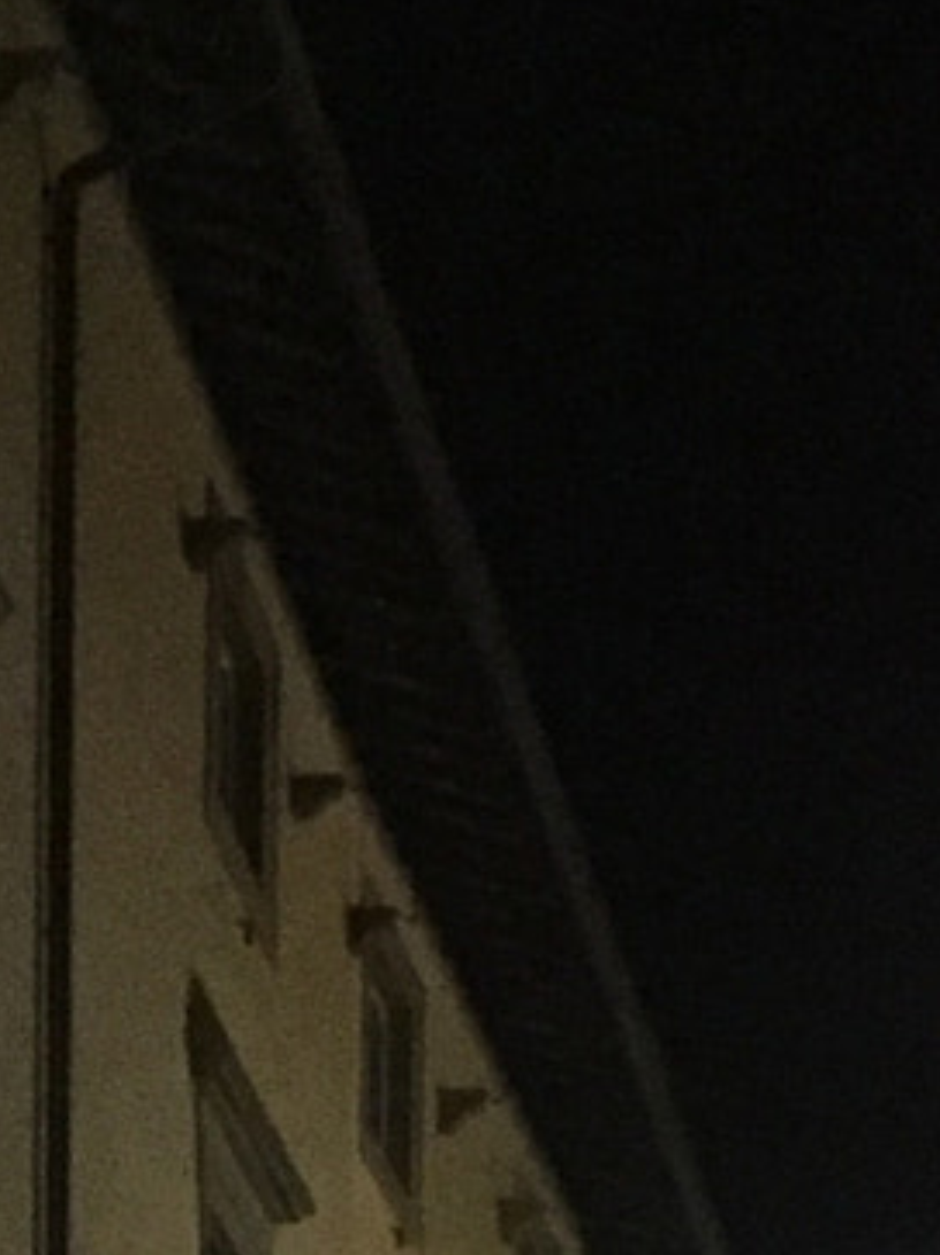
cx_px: 1199
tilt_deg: +6.5
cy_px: 2503
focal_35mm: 128
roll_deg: +0.4
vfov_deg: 13.3
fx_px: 4637
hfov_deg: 11.3
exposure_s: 1/17
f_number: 2.2
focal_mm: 4.15
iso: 1000
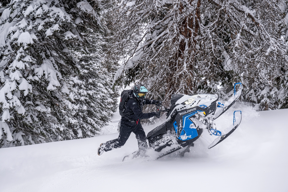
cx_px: 144
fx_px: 560
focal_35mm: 70
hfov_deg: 28.8
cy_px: 96
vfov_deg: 19.5
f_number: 5.6
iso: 800
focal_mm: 70
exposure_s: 1/500
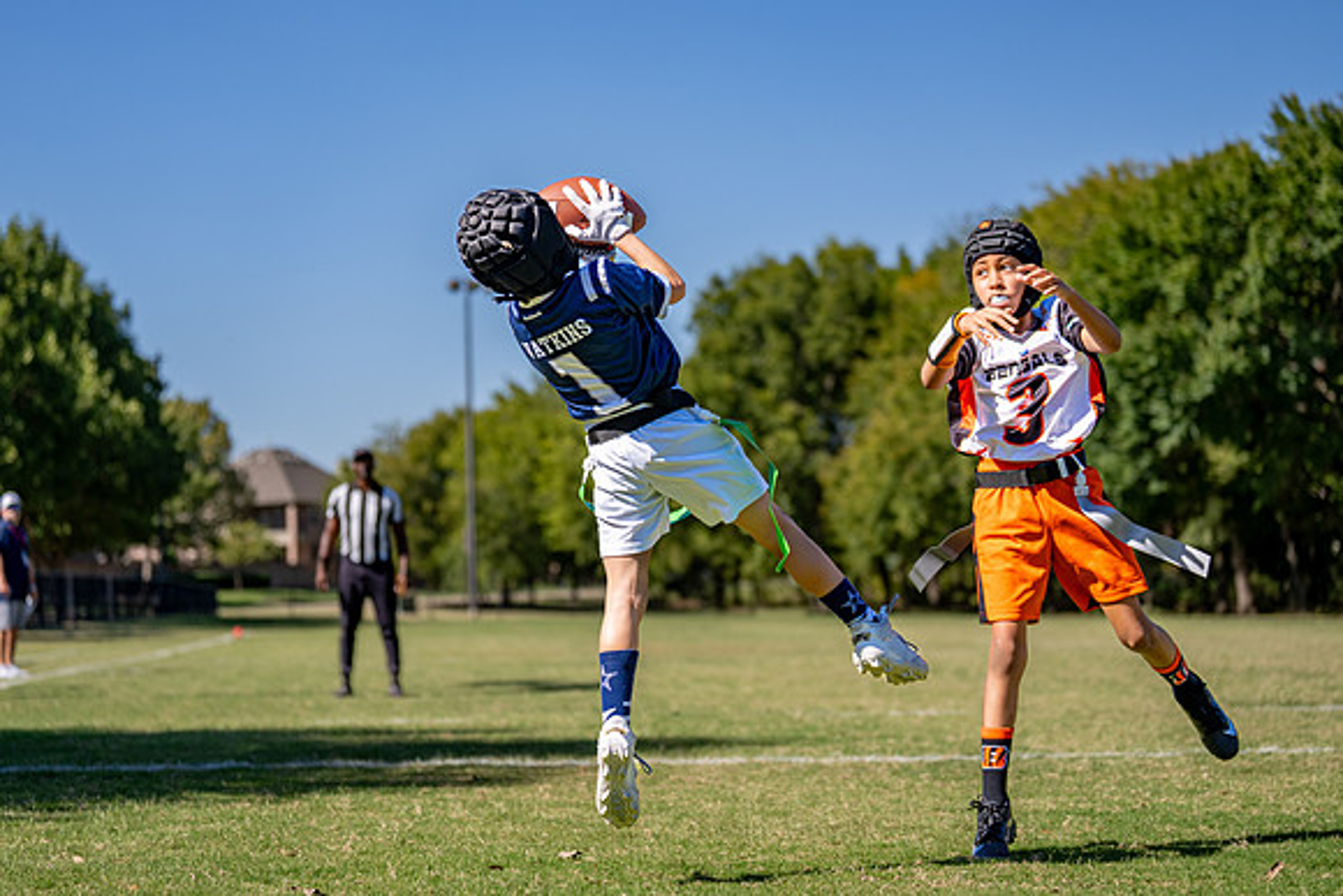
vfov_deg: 18.7
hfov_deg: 27.7
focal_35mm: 73
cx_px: 647
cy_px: 435
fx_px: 2727
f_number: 2.8
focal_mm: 70
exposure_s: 1/3200
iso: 160
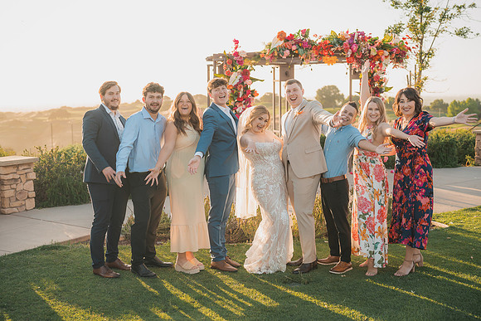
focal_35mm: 50
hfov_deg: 39.6
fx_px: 668
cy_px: 160
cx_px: 240
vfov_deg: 27.0
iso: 200
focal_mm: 50
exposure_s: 1/640
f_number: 2.8
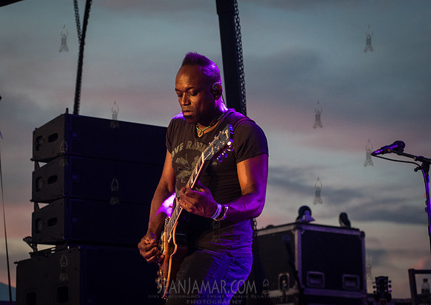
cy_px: 140
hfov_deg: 22.2
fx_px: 1097
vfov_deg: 15.8
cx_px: 184
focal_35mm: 90
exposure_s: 1/400
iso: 5000
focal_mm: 80
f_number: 4
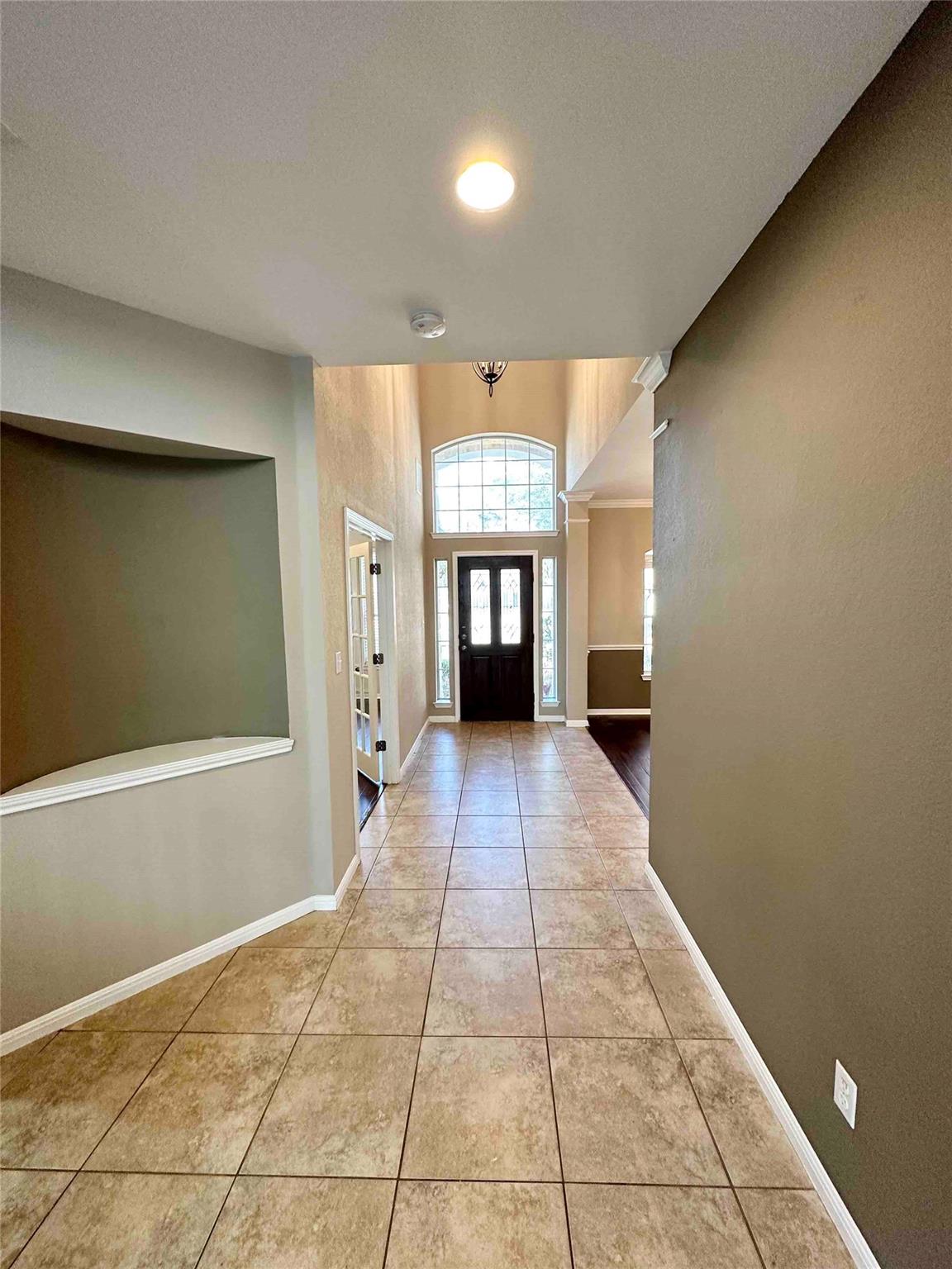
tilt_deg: -4.9
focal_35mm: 14
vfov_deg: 102.1
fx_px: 513
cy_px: 634
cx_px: 476
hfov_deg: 85.7
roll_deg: +1.7
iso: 250
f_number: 2.2
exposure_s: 1/120
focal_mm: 2.22
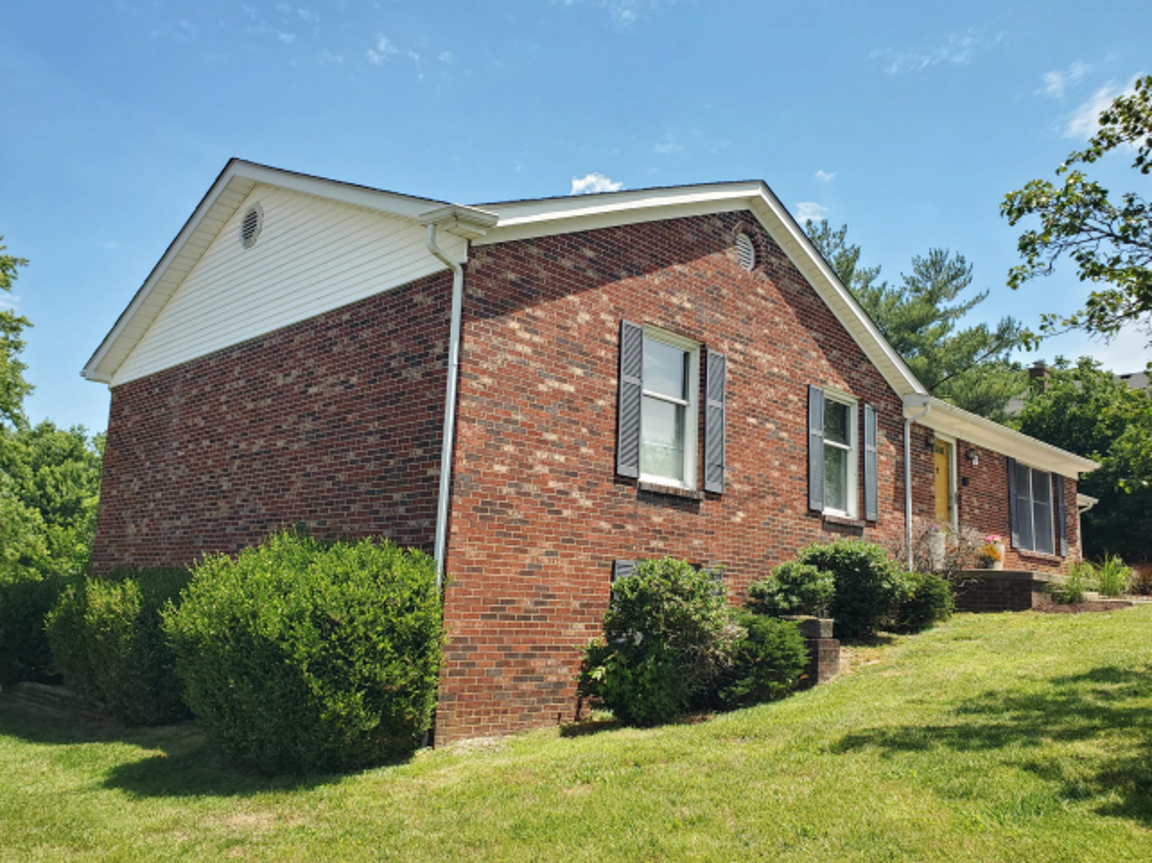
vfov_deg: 51.3
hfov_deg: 65.3
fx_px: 898
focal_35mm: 27
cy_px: 438
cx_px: 570
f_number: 2.4
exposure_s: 1/647
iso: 50
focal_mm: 4.3
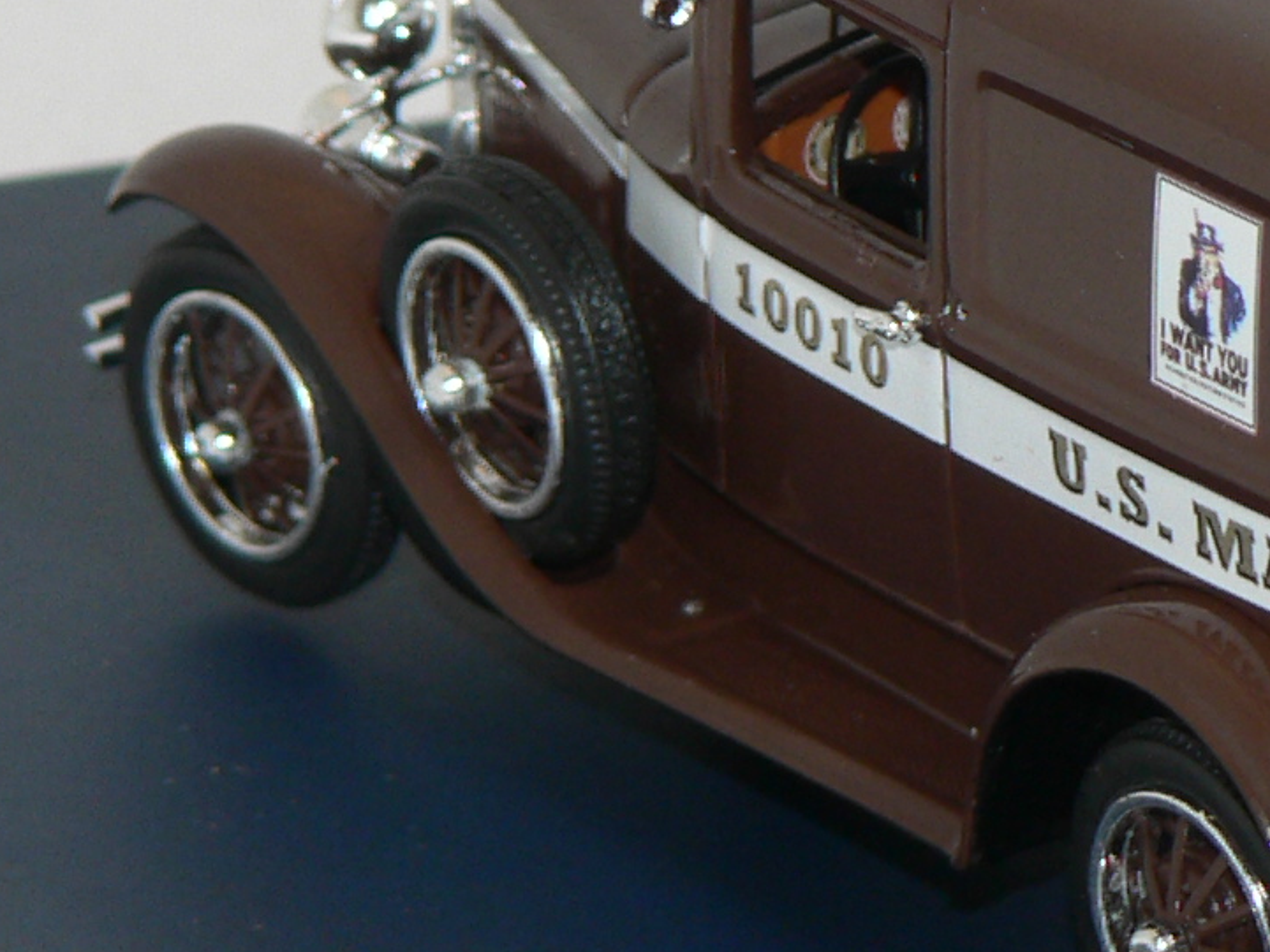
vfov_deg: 4.1
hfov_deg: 5.5
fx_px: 13283
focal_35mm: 362
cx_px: 1020
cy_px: 394
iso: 80
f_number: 3.2
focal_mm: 16.9
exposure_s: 1/60
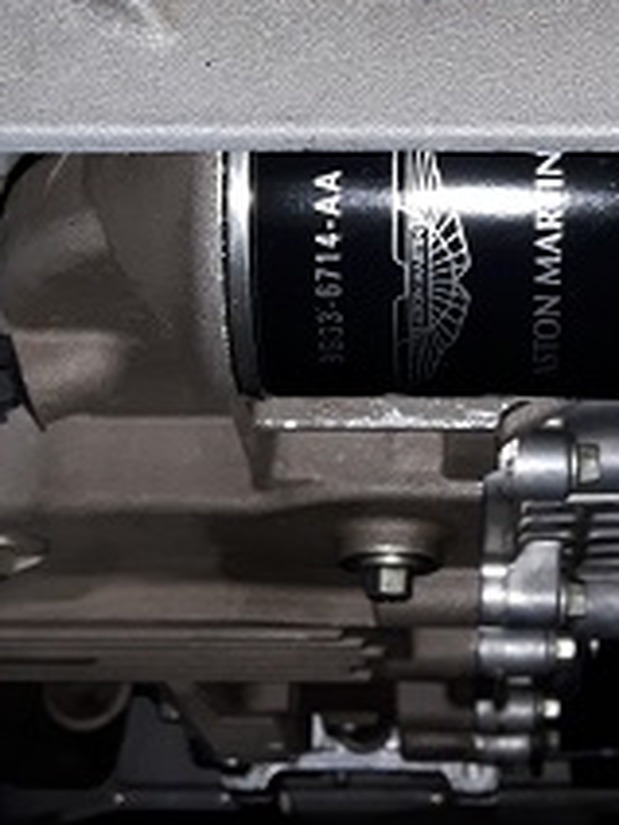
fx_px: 1931
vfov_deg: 23.8
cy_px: 169
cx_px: 426
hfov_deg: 18.1
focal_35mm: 81
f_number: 1.9
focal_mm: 3.7
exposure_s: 1/50
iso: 64
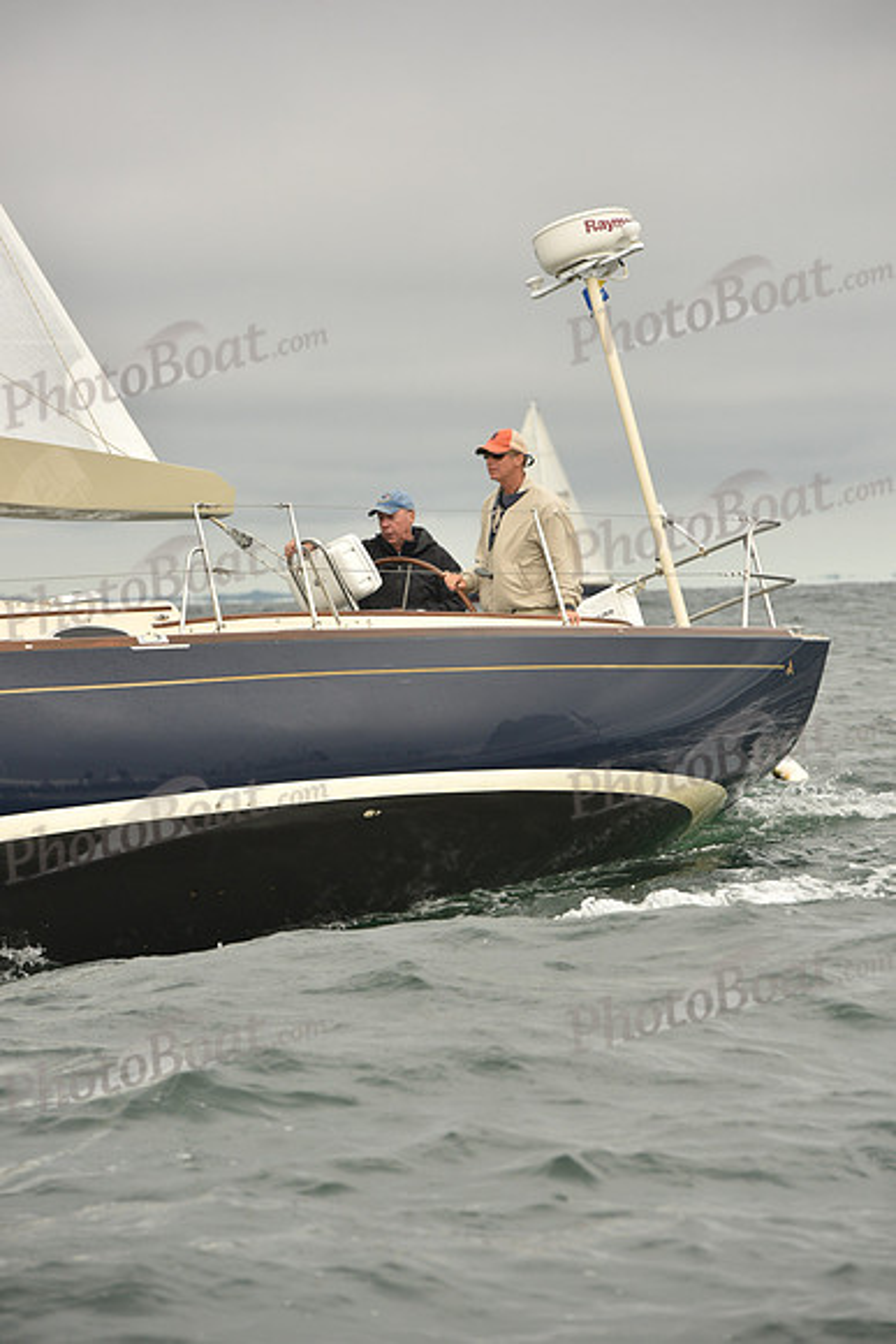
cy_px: 672
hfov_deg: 6.9
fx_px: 7462
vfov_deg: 10.3
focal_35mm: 200
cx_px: 448
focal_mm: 200
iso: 320
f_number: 9
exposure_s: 1/800
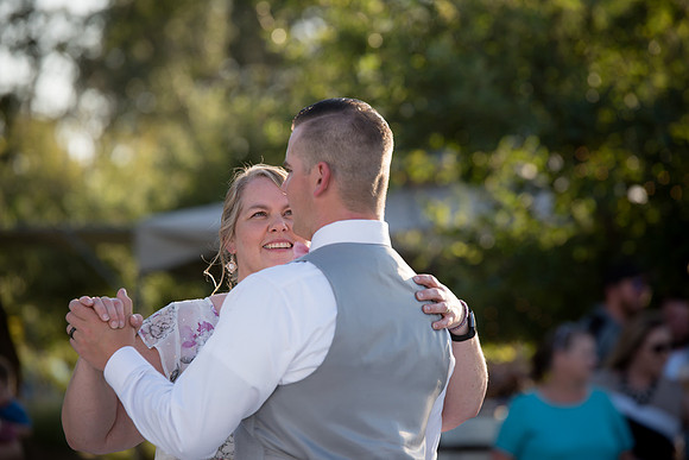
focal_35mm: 200
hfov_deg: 10.3
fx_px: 3828
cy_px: 230
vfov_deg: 6.9
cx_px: 344
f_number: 4.5
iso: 160
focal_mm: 200
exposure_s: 1/400
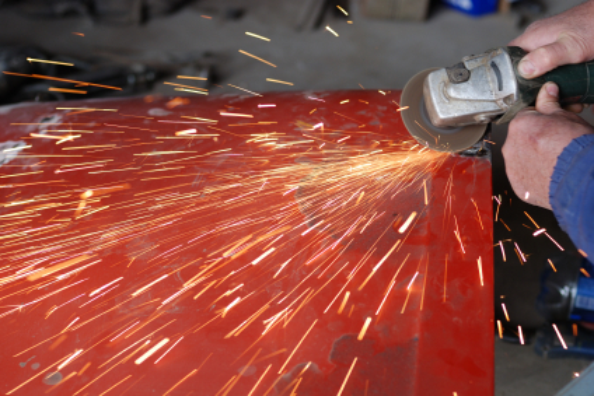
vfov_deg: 18.2
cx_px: 297
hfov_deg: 27.0
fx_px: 1238
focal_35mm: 75
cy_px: 198
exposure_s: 1/80
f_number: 2.8
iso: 200
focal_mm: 50
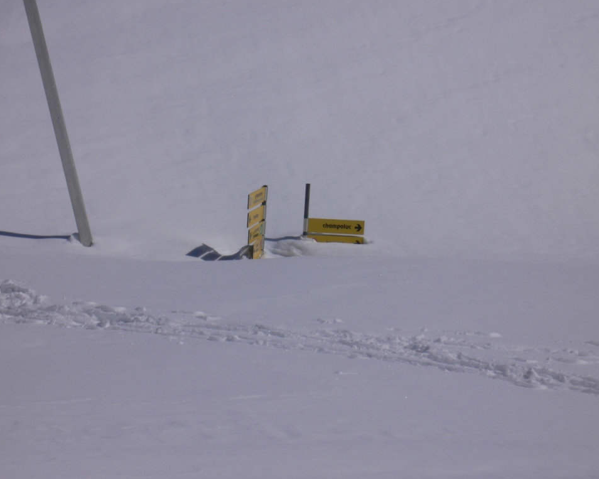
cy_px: 239
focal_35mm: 110
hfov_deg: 17.5
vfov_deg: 14.0
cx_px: 292
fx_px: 1950
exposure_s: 1/1000
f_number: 10
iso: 80
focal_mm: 17.4
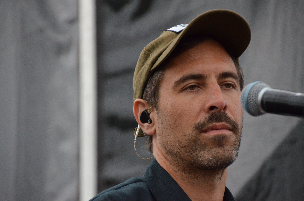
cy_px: 100
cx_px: 152
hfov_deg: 7.4
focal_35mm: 278
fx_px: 2338
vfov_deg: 4.9
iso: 1600
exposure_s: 1/640
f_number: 6.3
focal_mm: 185
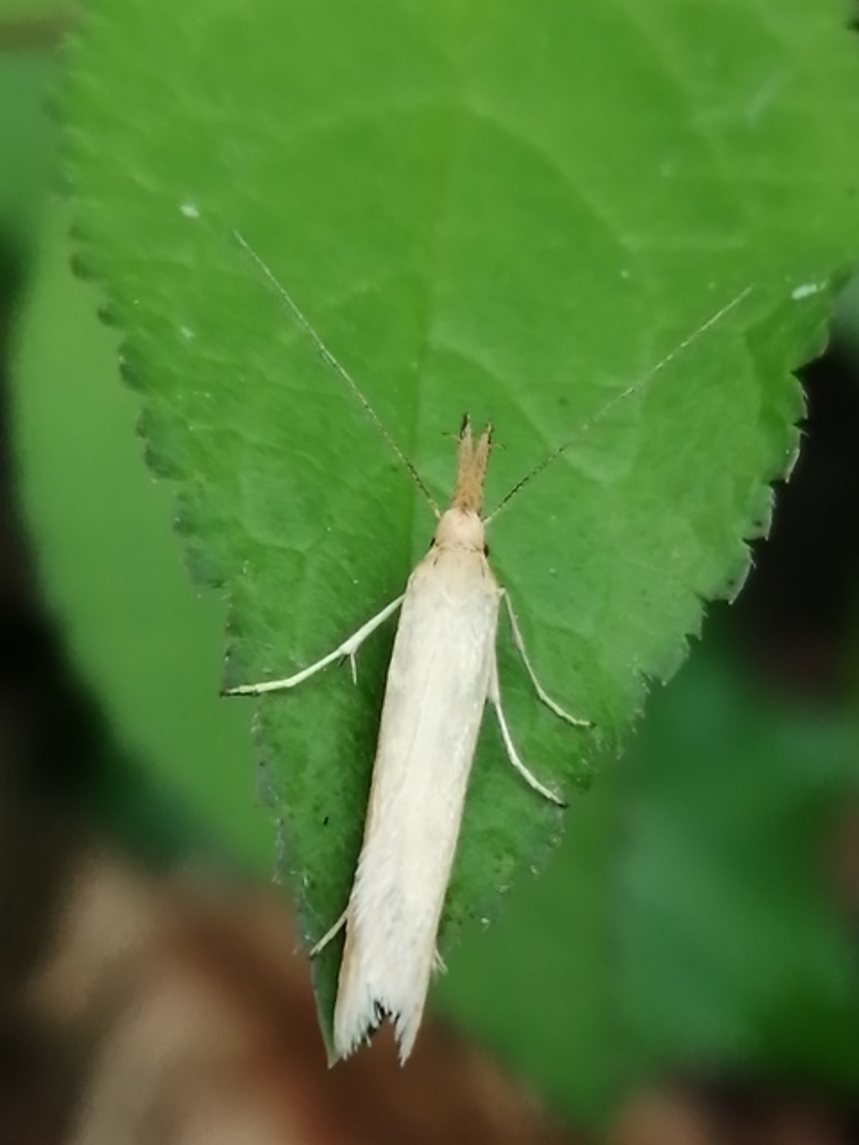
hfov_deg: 14.2
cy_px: 572
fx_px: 3441
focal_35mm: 104
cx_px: 430
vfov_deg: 18.9
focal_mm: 3.46
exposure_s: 1/100
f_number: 1.8
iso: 80
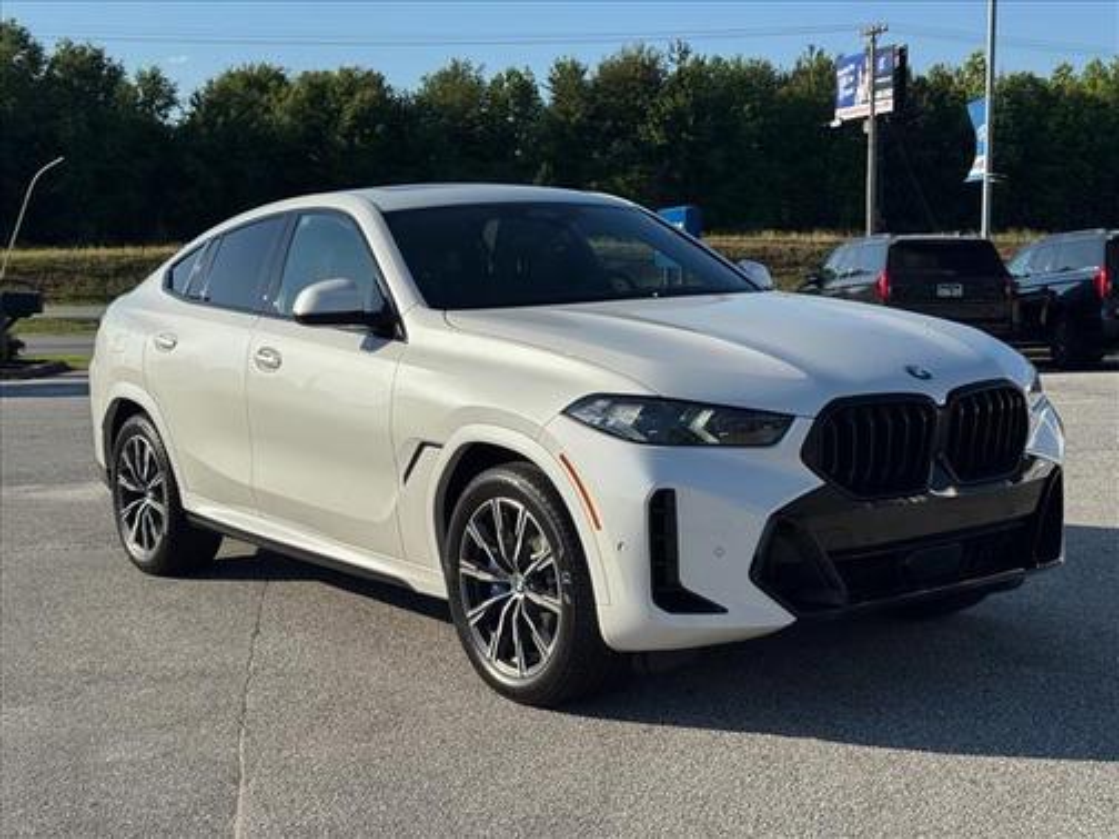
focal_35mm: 48
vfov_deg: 30.3
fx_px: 1552
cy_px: 420
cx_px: 560
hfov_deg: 39.7
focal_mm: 6.76
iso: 64
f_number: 1.78
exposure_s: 1/7092
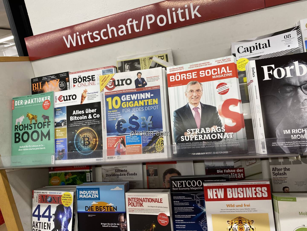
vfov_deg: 53.1
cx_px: 154
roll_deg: +10.9
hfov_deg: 67.3
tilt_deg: -11.1
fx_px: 231
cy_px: 116
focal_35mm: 26
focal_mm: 4.25
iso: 64
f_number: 1.8
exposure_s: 1/100
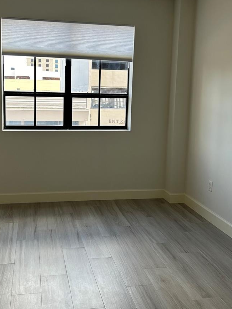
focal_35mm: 36
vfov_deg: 51.1
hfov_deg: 39.4
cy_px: 130
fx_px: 322
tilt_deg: -5.0
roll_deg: -1.6
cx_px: 87
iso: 40
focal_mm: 5.7
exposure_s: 1/126
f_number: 1.5
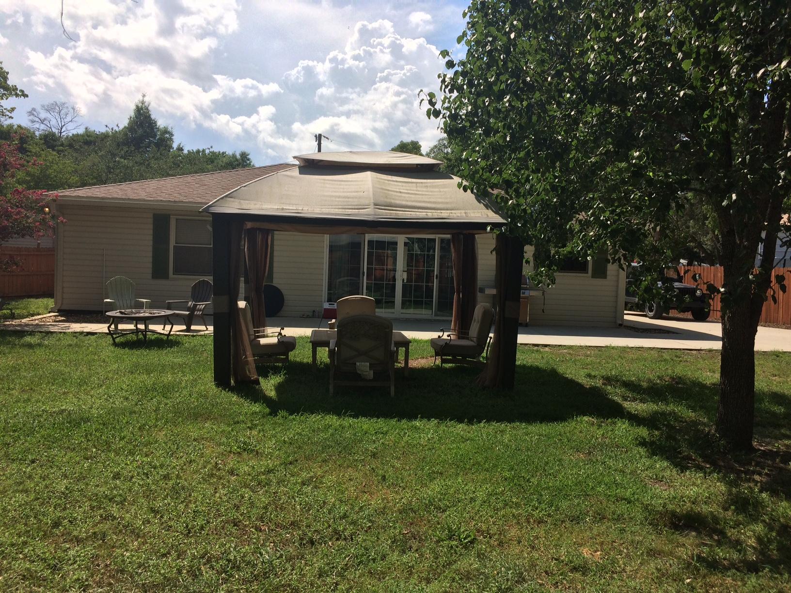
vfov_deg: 48.2
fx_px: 663
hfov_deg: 61.7
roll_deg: -2.1
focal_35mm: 29
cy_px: 296
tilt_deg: -5.0
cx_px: 396
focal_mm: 4.15
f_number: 2.2
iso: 32
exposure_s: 1/2740
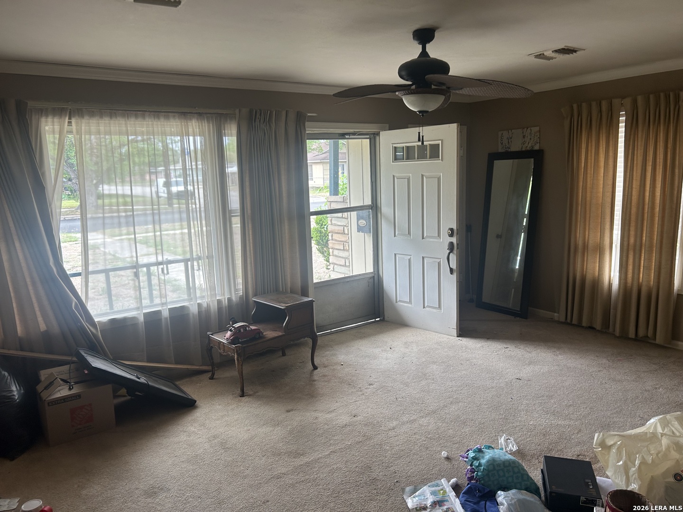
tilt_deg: -9.7
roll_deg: +2.1
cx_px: 342
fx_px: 513
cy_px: 256
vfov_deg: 53.1
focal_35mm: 26
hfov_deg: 67.3
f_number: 1.5
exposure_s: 1/121
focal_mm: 5.7
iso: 64
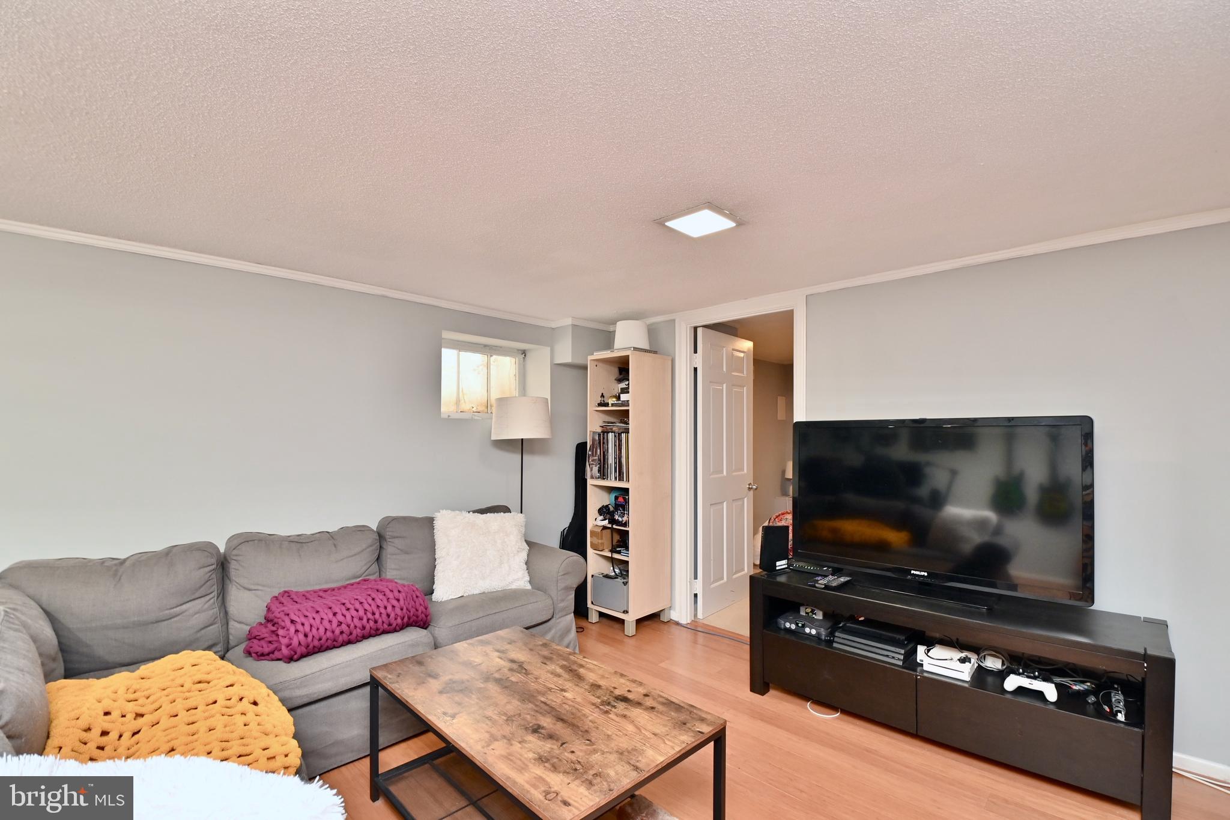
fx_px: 512
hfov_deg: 100.4
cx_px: 615
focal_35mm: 15
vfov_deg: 77.3
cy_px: 410
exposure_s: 1/3
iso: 200
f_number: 7.1
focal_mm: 10
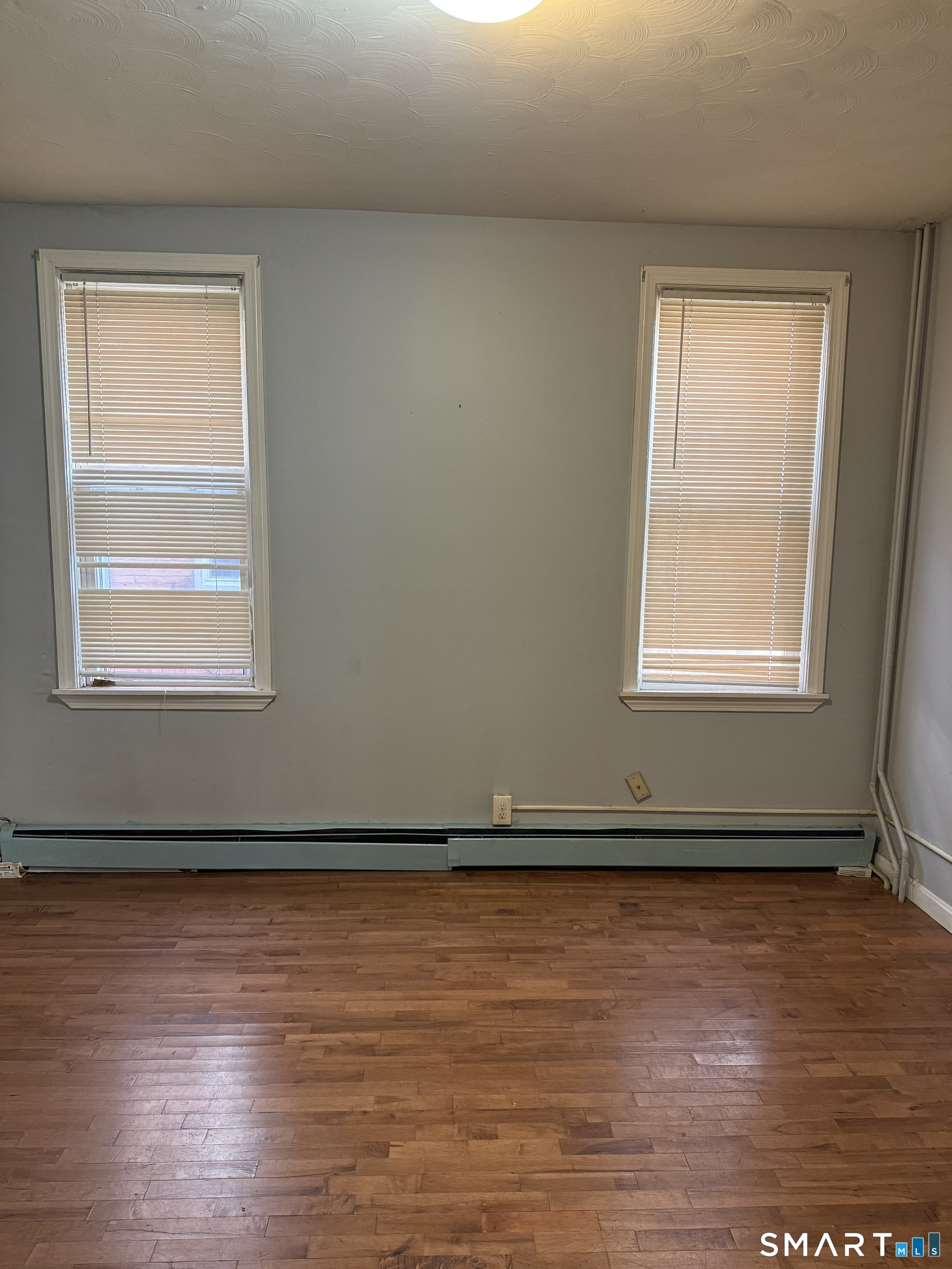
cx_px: 476
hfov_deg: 56.8
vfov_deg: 71.6
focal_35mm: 24
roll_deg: -1.7
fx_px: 880
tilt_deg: -6.5
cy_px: 634
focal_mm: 6.76
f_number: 1.78
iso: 250
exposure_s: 1/60
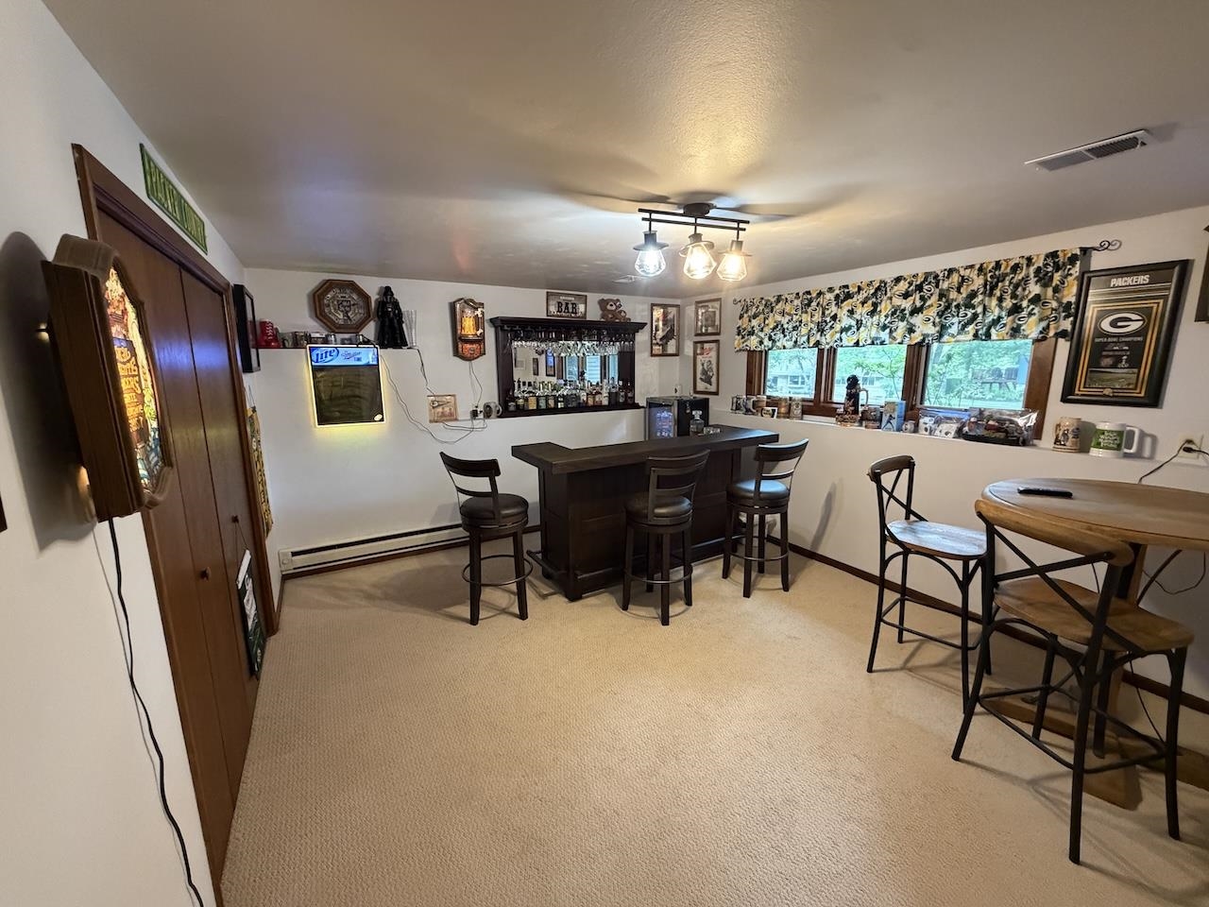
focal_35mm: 14
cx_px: 604
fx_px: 489
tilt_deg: -10.6
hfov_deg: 102.1
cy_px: 454
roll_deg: +1.0
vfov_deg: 85.7
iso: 640
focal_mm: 2.22
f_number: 2.2
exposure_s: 1/60
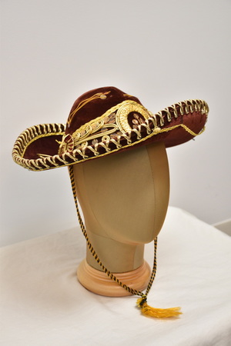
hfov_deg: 26.5
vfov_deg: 38.9
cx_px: 116
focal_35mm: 51
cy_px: 173
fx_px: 491
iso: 1000
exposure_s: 1/80
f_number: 4.5
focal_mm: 34
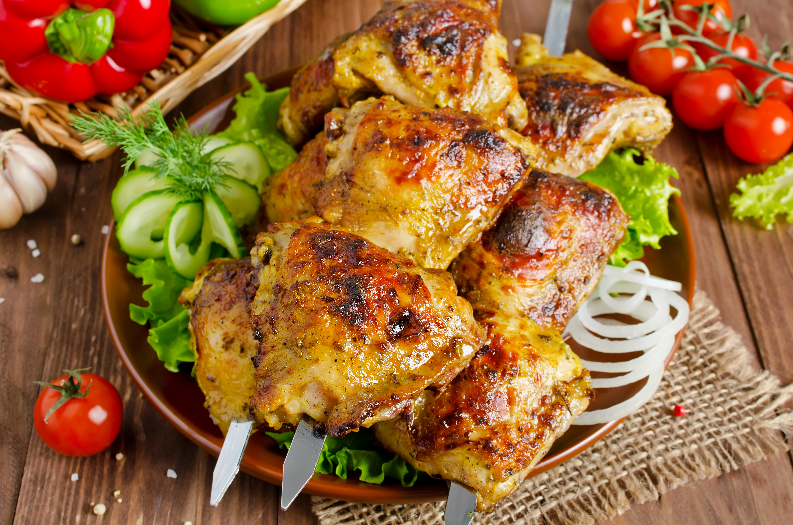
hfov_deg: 37.9
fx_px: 1154
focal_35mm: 52
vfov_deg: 25.6
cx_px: 396
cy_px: 262
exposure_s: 1/125
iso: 100
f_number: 9
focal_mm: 35
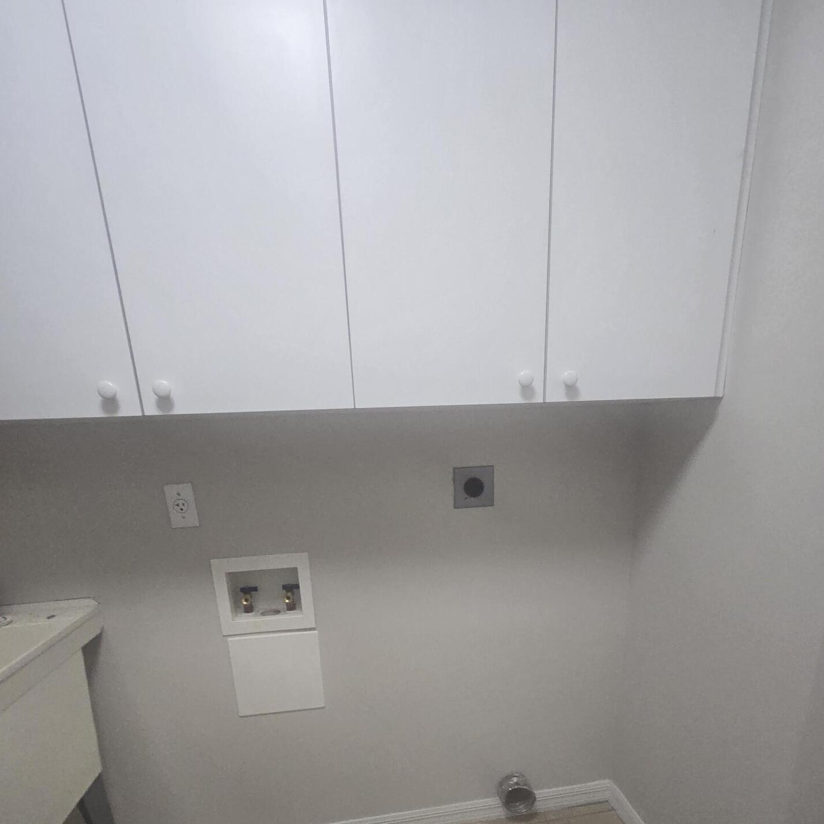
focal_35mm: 16
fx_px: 431
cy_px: 562
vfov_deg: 83.8
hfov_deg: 87.4
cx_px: 423
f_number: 2.2
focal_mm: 2.2
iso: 125
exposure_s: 1/60
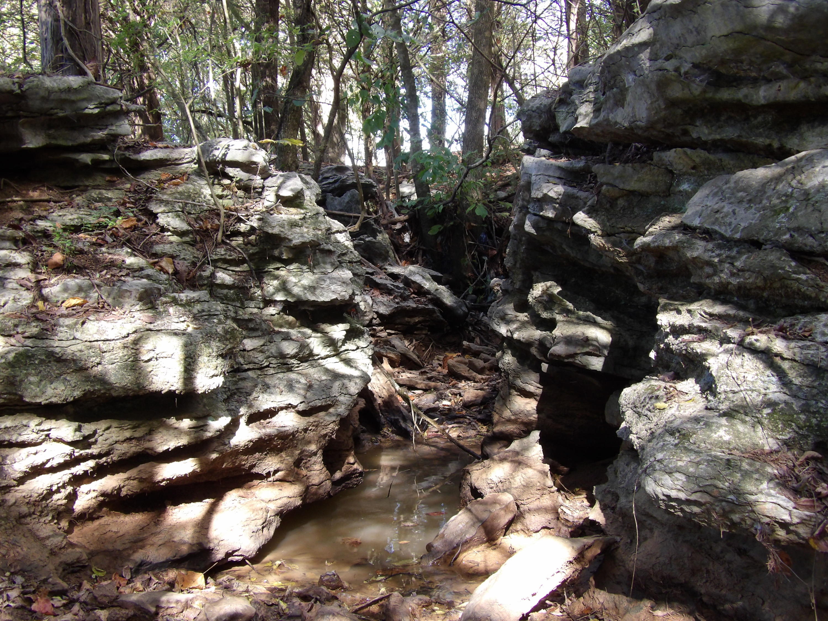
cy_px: 310
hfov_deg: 47.9
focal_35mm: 39
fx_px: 933
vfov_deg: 36.8
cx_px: 414
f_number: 3.7
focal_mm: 7
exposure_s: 1/33
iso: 170
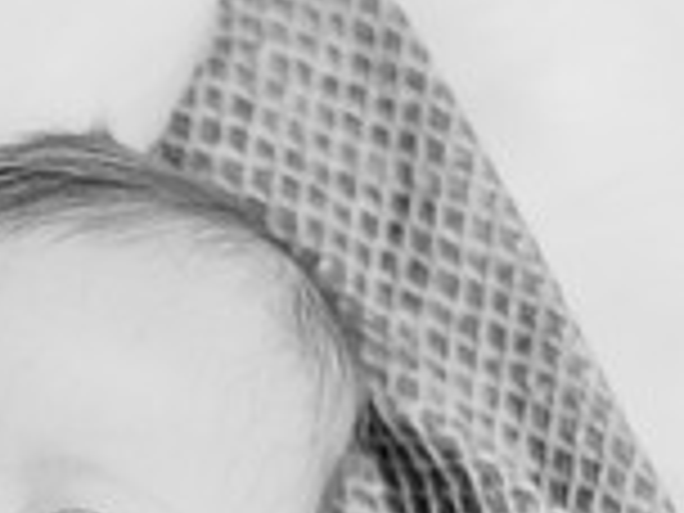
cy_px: 502
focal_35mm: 183
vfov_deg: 8.1
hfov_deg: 10.7
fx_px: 3616
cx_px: -90
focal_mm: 50
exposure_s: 1/160
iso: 125
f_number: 2.2
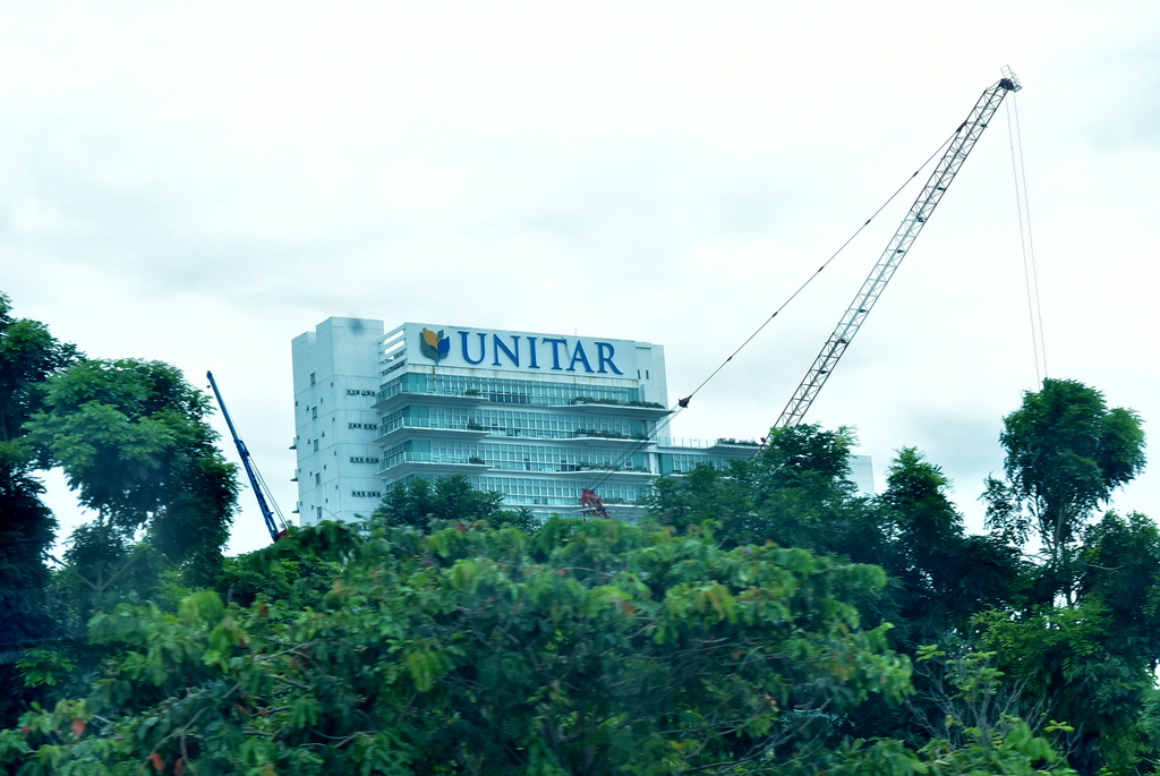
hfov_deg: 24.6
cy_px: 388
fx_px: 2661
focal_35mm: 82
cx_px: 580
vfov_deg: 16.6
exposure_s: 1/320
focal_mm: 55
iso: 400
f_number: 10
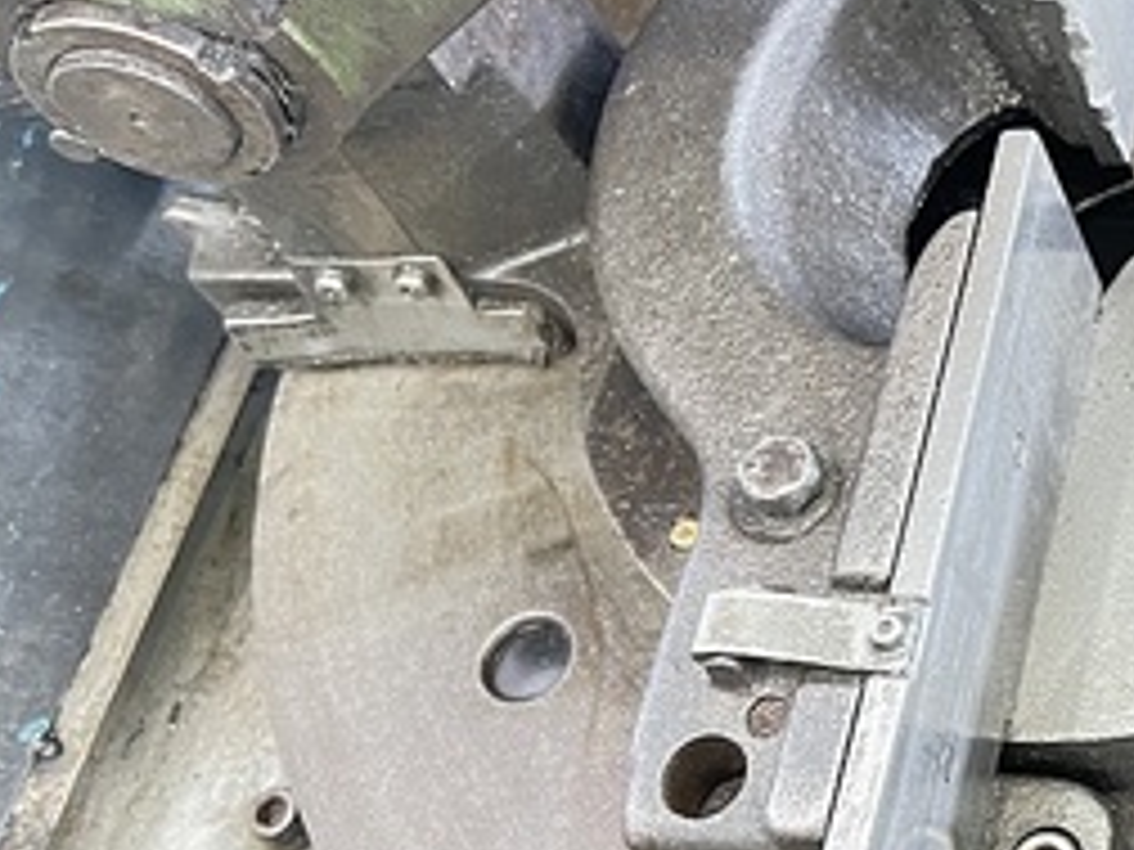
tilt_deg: -61.3
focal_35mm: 66
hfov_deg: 26.6
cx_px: 1310
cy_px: 540
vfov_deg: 22.2
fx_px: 2162
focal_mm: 5.7
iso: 500
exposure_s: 1/55
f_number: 1.5
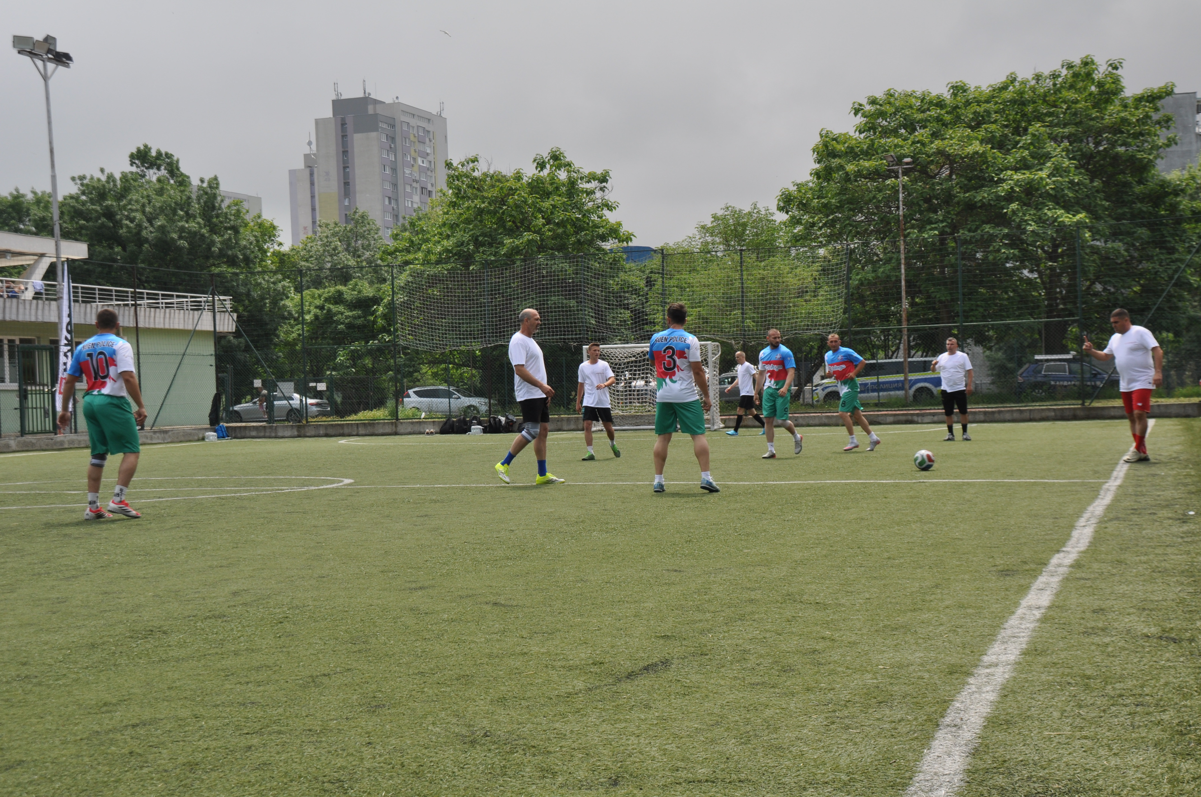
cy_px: 398
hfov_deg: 37.9
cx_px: 600
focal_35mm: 52
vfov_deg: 25.7
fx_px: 1749
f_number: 9
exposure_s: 1/320
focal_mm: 35
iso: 200
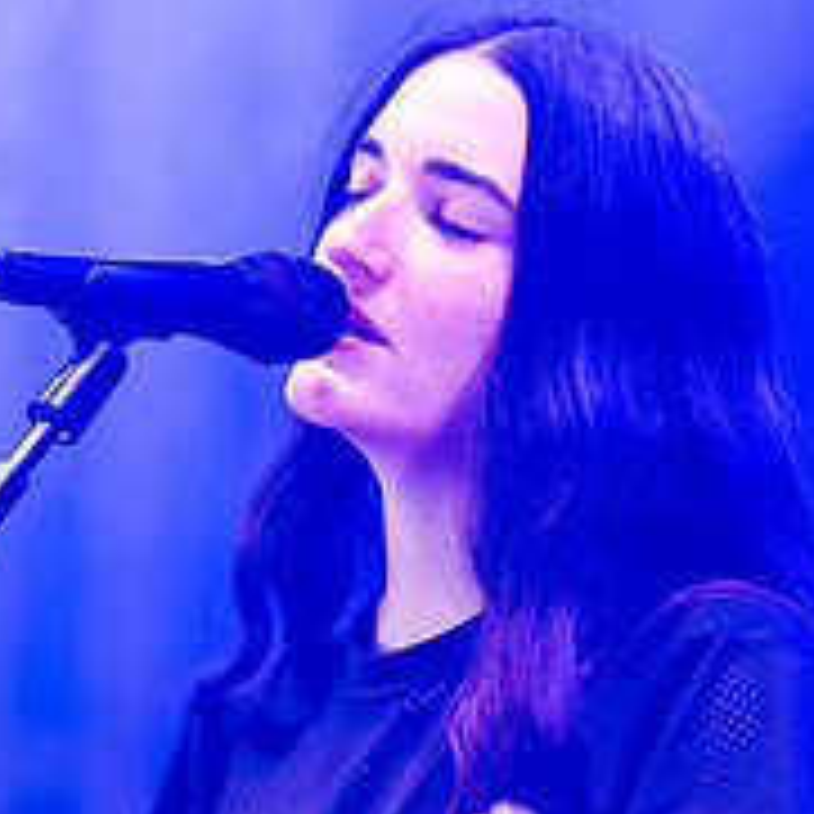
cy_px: 863
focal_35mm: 422
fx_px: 11227
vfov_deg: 4.1
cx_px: 396
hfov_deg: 4.2
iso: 2500
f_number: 2.8
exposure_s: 1/500
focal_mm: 200
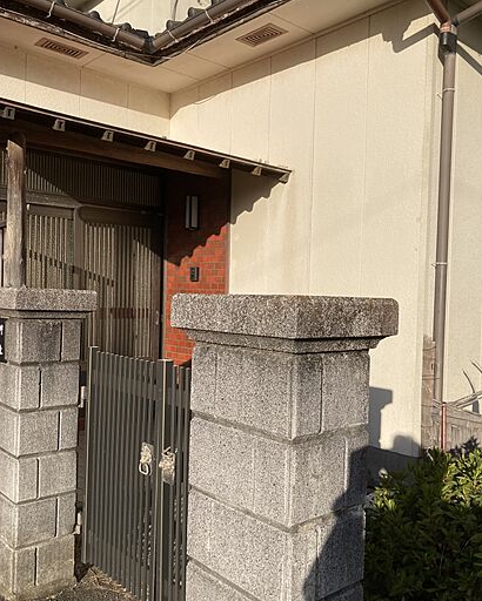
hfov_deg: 45.8
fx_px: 570
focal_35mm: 32
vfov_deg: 55.6
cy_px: 313
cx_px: 235
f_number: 1.8
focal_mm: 3.99
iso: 20
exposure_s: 1/3205
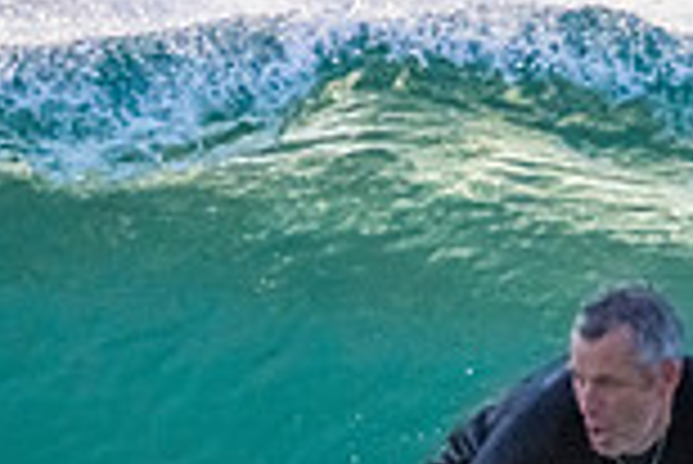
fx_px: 57900
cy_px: 601
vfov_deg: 0.5
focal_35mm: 3005
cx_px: 392
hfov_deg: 0.7
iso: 6400
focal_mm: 800
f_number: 11
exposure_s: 1/1250
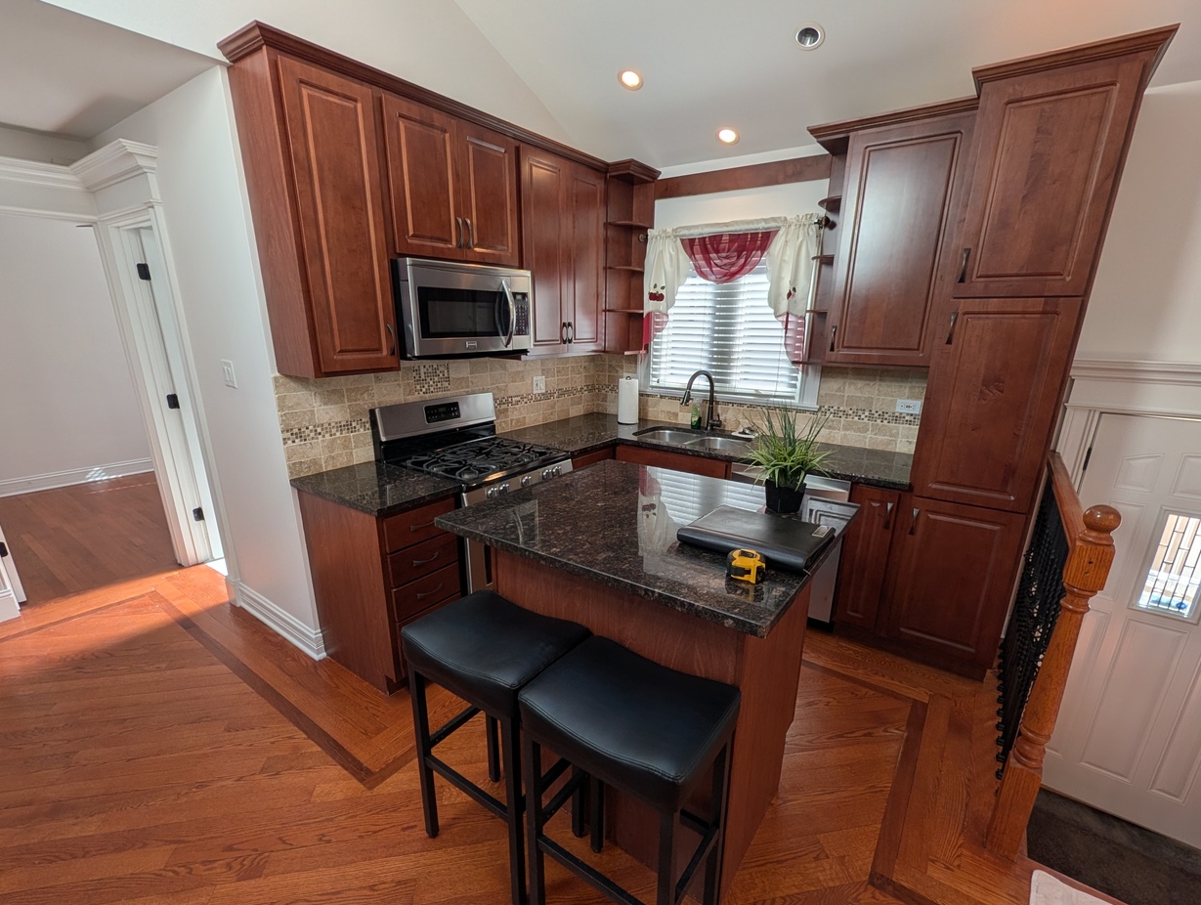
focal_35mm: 14
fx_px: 487
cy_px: 490
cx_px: 604
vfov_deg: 85.7
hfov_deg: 102.0
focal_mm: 2.02
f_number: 1.7
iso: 54
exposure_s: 1/366
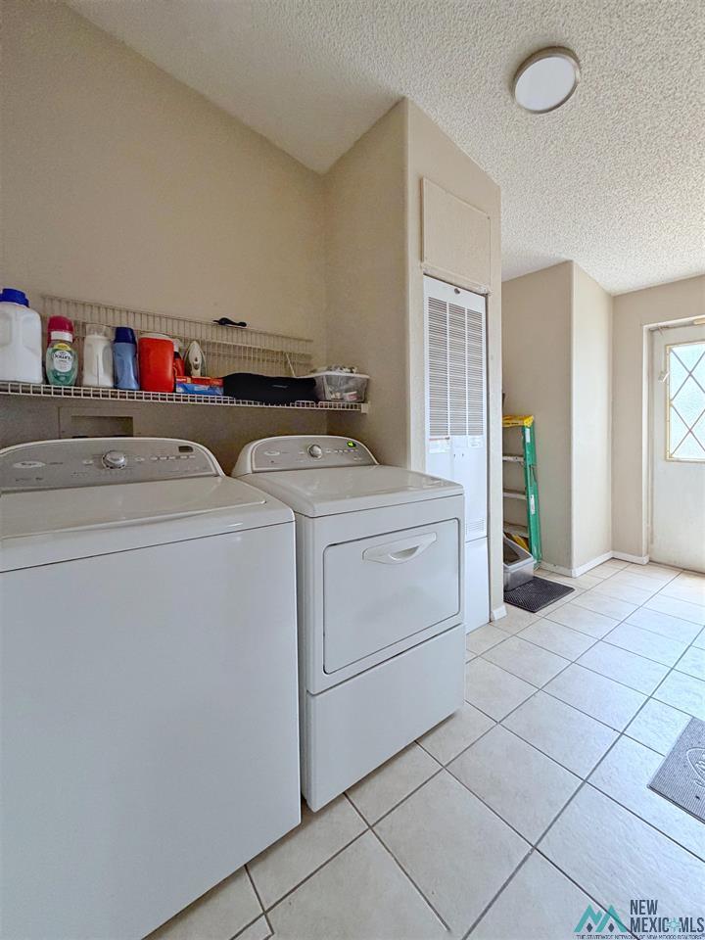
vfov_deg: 102.1
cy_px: 470
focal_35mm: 14
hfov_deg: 85.7
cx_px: 352
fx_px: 380
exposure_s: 1/121
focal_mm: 2.22
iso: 320
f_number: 2.2
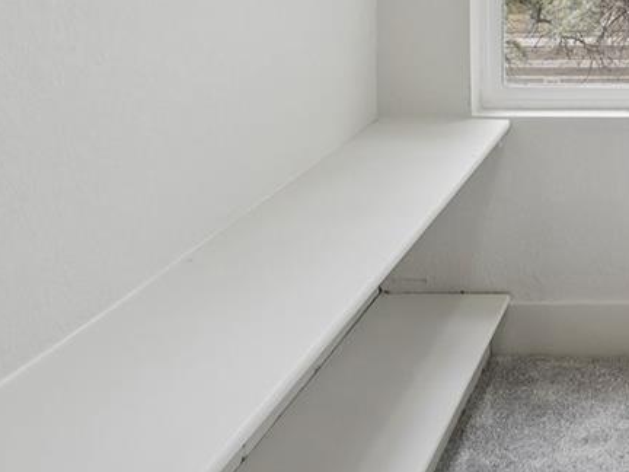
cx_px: 716
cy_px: -114
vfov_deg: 22.7
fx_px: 1068
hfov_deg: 29.2
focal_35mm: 59
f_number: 8
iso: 100
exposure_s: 1/30
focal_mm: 11
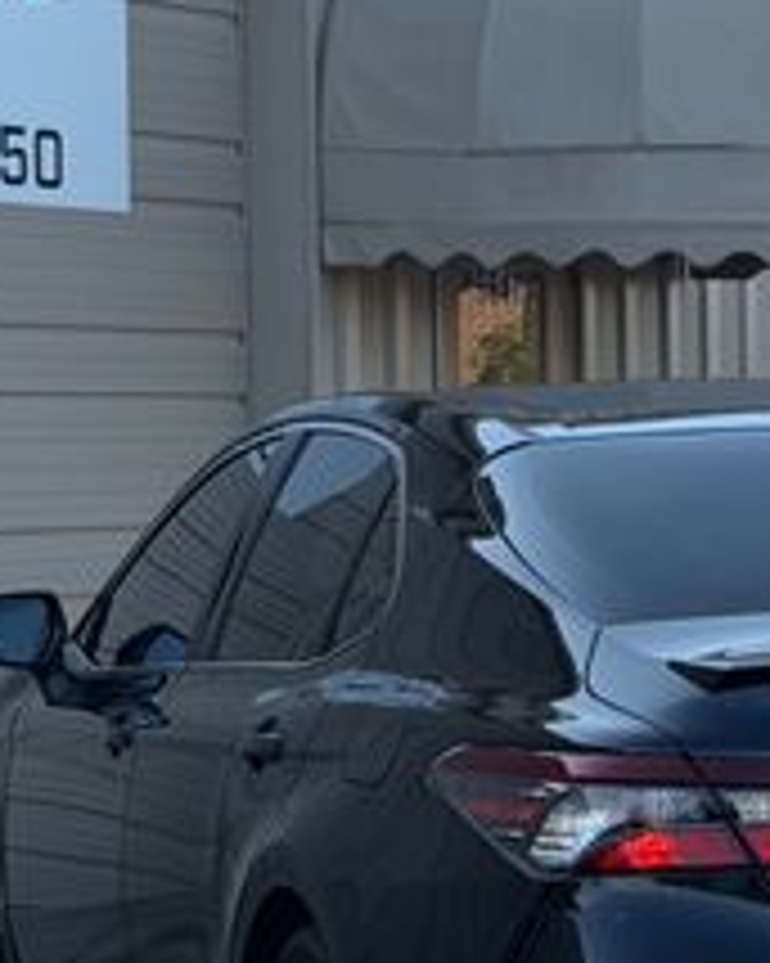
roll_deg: +2.2
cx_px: 617
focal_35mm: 140
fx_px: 3991
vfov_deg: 13.8
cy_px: 382
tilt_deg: +0.6
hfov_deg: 11.0
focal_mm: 6.76
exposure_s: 1/762
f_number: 1.78
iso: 64
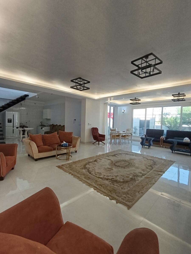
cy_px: 127
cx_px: 96
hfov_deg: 78.1
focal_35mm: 16
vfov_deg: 94.5
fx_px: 118
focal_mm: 1.65
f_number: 2.2
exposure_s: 1/99.9
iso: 160
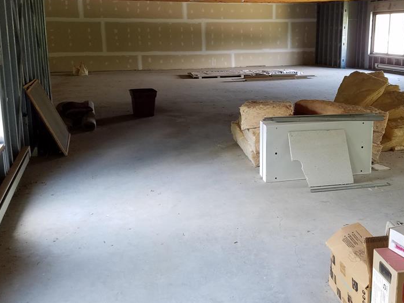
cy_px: 107
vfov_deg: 37.4
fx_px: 443
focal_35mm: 38
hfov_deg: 48.8
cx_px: 236
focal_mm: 4.2
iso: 125
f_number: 1.7
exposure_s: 1/60
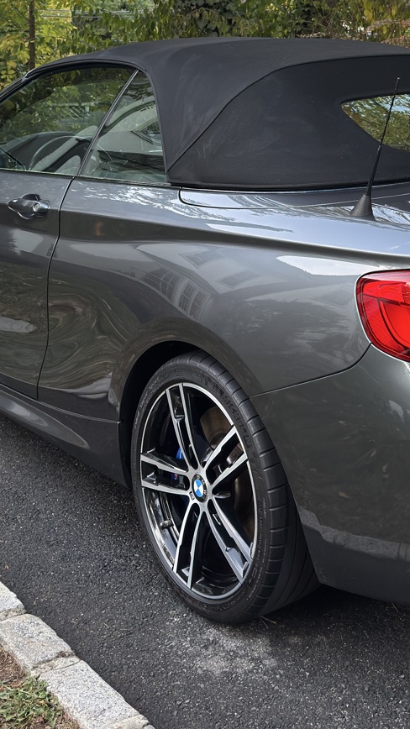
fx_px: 1025
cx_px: 338
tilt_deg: -2.7
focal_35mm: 53
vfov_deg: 37.0
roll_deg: +0.1
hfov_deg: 22.3
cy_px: 94
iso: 250
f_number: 1.78
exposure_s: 1/60
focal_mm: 6.76
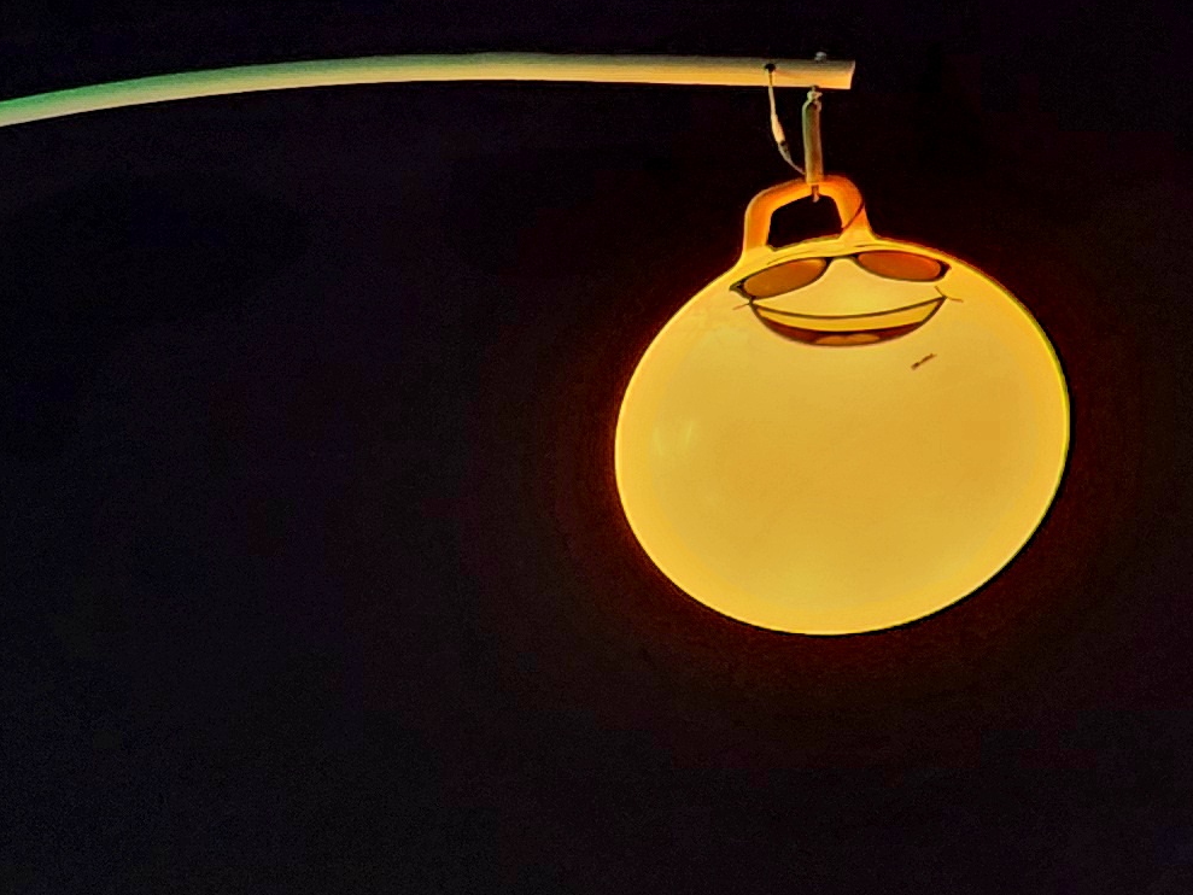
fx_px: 3206
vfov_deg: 15.6
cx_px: -776
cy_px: 899
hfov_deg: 18.0
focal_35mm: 93
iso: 1000
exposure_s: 1/24
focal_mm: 6.4
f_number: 1.8
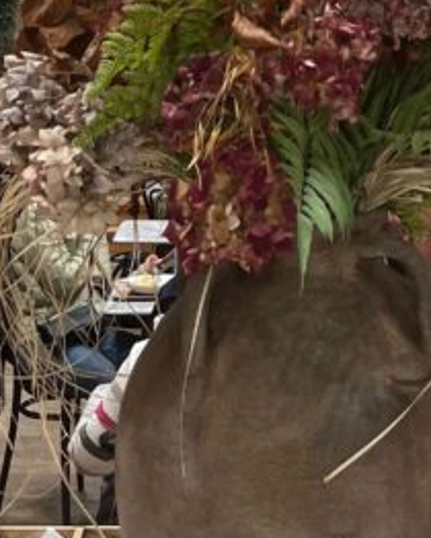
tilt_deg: +18.0
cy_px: -425
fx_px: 1577
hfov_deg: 15.5
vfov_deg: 16.3
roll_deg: -0.2
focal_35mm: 99
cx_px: 302
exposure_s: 1/121
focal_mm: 5.1
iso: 80
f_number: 1.6
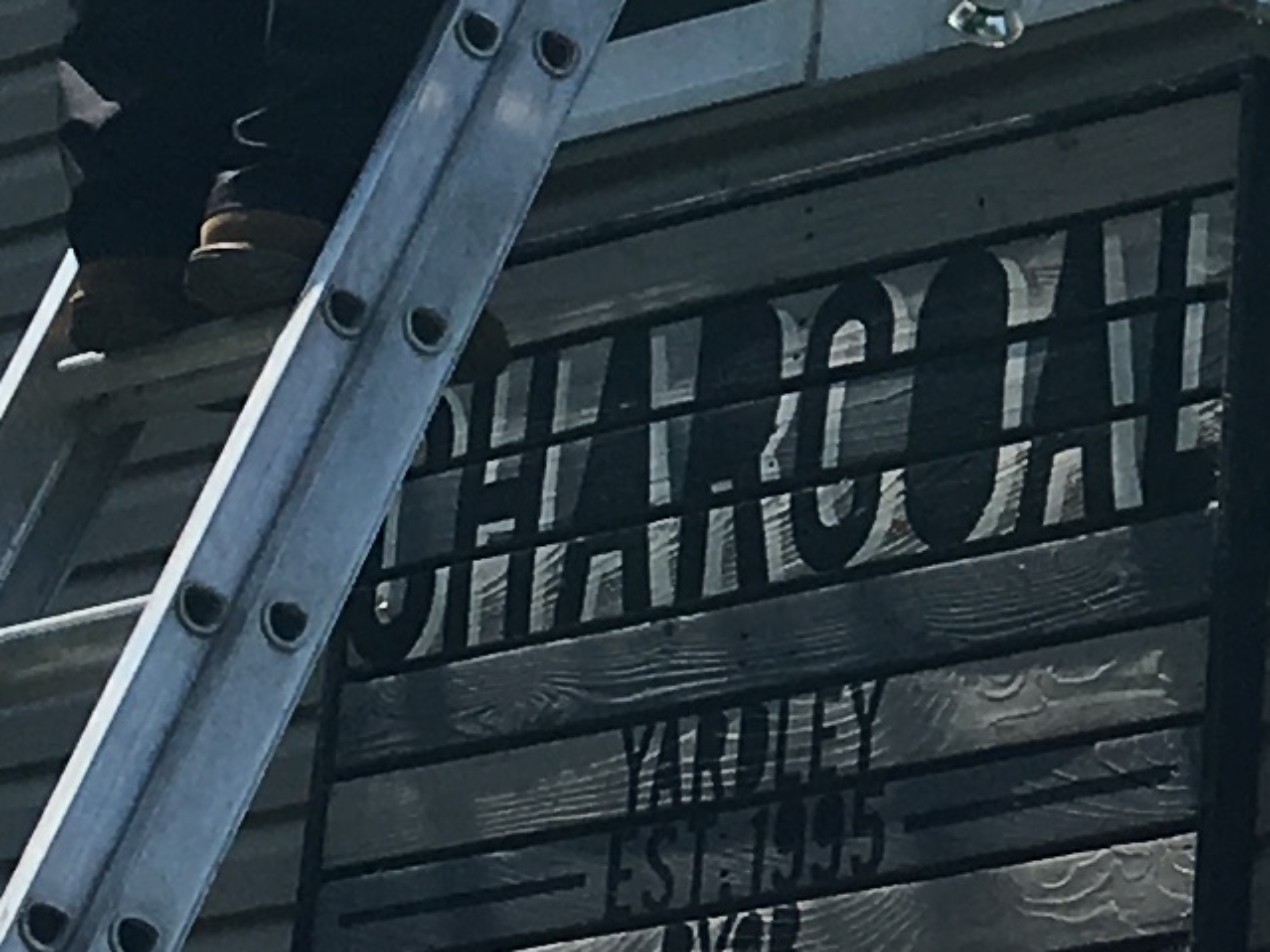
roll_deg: -0.2
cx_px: 2339
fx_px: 6713
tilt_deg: +20.4
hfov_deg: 10.2
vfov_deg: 8.1
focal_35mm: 183
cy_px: 28
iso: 25
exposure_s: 1/1538
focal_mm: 4.15
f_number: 2.2
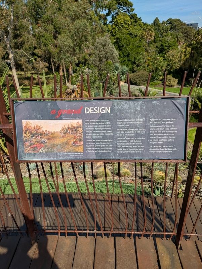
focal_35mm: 25
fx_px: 194
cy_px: 134
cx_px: 101
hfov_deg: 54.9
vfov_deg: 69.4
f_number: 1.89
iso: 43
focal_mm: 5.43
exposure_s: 1/2841
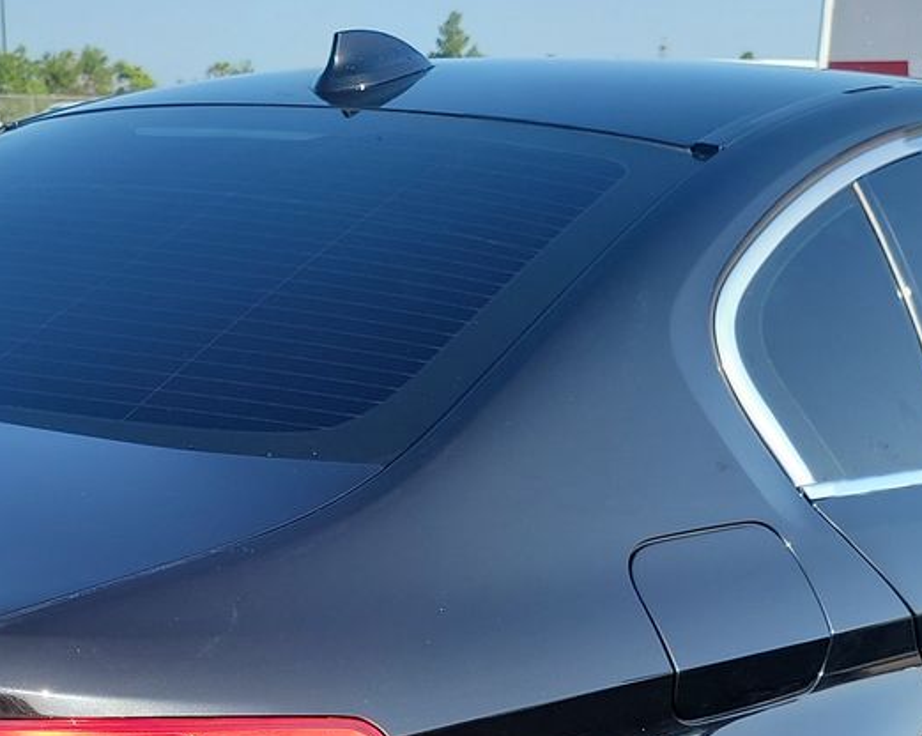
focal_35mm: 72
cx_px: 322
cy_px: 830
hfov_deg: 26.3
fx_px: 1963
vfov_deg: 20.2
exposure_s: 1/458
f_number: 1.8
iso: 50
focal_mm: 6.7
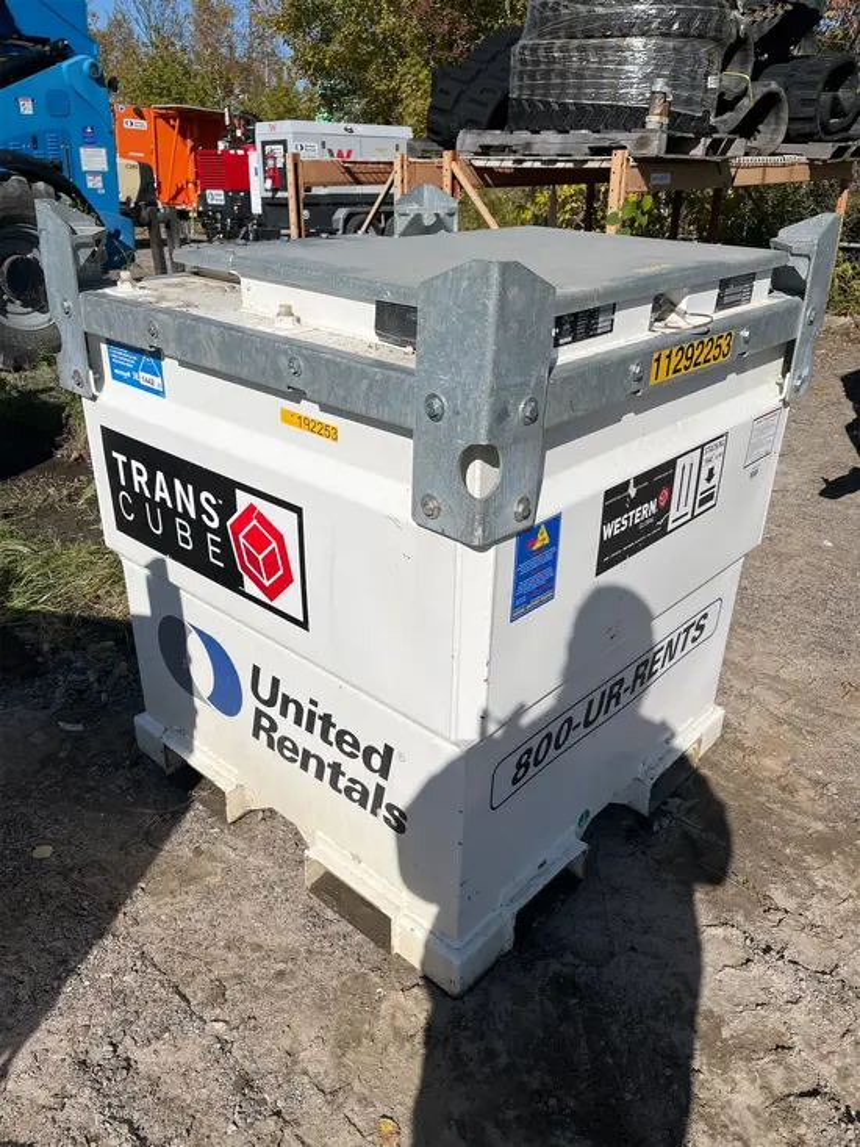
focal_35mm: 26
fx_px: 861
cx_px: 430
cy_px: 574
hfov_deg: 53.1
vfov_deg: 67.3
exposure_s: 1/8403
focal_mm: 5.1
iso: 50
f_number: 1.6
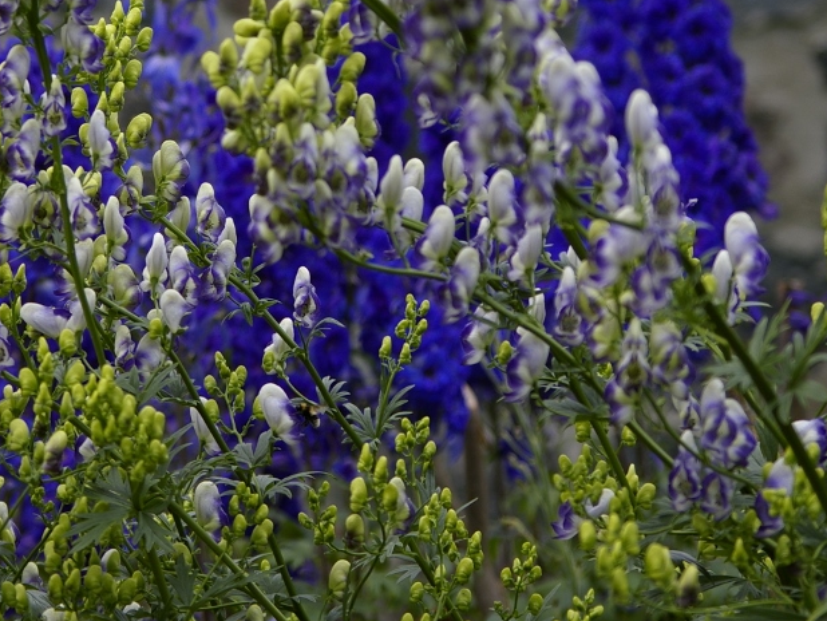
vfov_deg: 7.8
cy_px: 197
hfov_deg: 10.3
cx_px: 237
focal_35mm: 191
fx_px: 4565
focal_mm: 80
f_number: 5
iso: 200
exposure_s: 1/640
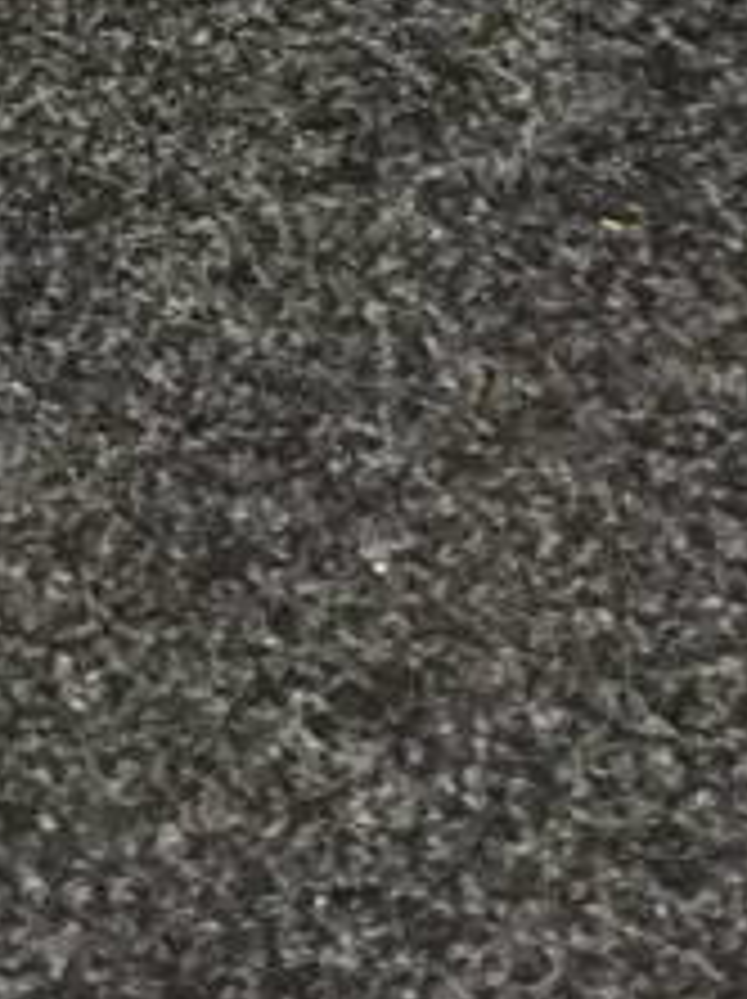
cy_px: -1246
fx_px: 3863
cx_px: -796
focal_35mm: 134
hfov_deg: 10.1
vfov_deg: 12.3
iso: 100
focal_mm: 4.15
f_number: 2.2
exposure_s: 1/10
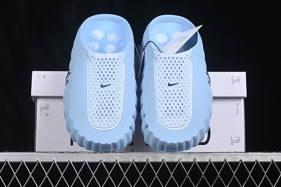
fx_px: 585
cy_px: 94
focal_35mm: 75
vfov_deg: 18.2
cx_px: 140
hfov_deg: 27.0
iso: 160
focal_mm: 50
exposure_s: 1/80
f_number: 8
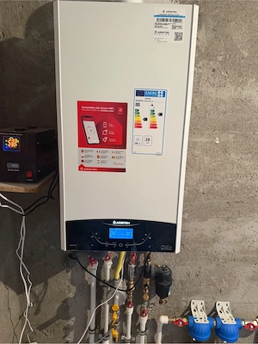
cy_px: 172
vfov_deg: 71.6
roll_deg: -2.1
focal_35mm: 24
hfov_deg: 56.8
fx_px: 239
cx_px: 129
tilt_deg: -11.9
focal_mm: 6.76
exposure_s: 1/50
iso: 500
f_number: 1.78
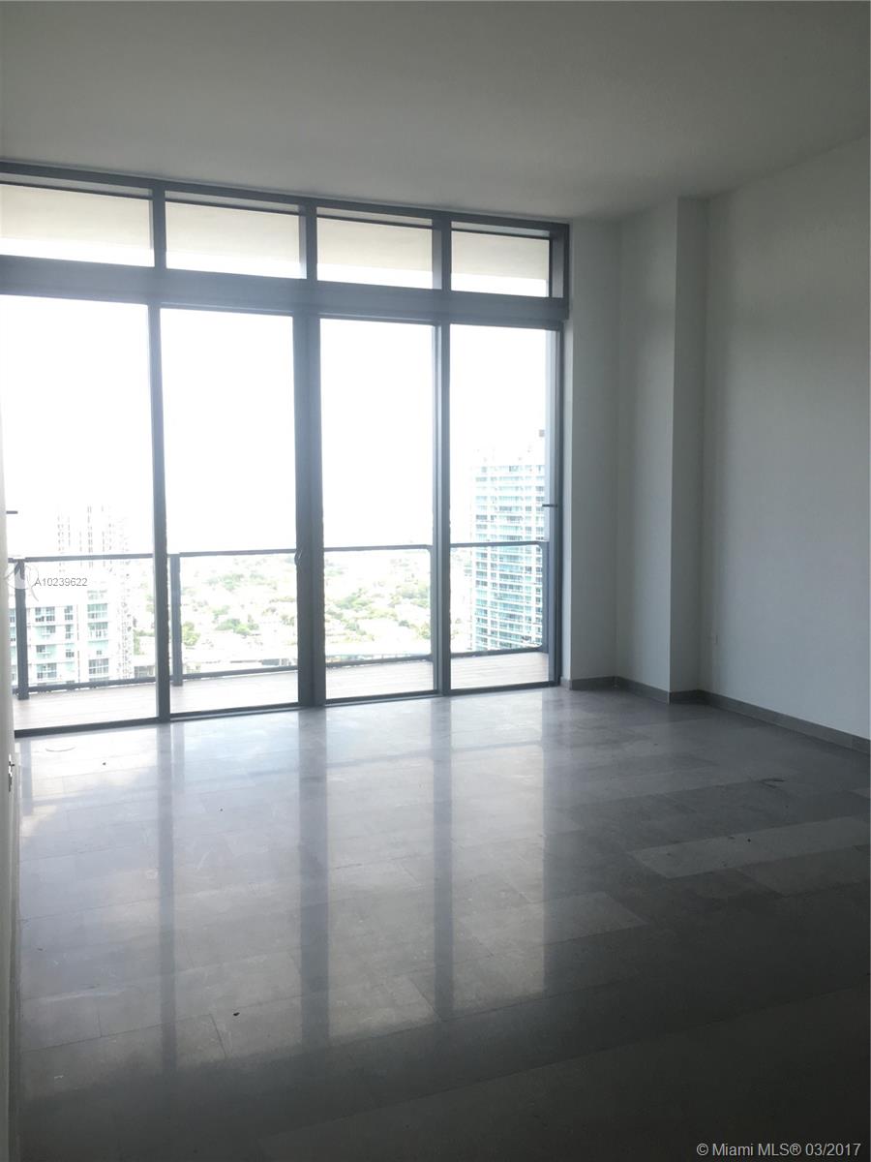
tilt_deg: -3.3
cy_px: 581
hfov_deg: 48.2
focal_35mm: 29
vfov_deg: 61.7
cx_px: 436
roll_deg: +0.4
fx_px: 973
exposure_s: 1/120
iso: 32
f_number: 2.2
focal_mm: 4.15
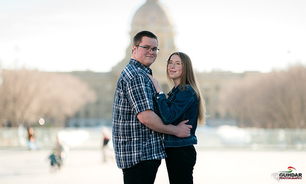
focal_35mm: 96
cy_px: 111
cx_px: 154
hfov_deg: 21.8
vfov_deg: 13.2
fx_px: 796
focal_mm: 85
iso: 100
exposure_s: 1/1600
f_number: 1.4
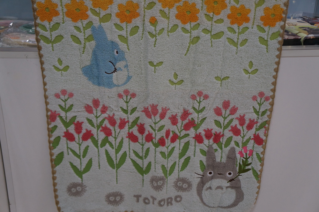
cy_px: 106
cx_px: 160
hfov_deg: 46.5
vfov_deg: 31.8
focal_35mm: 42
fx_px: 372
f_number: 4
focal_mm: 28
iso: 500
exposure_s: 1/60
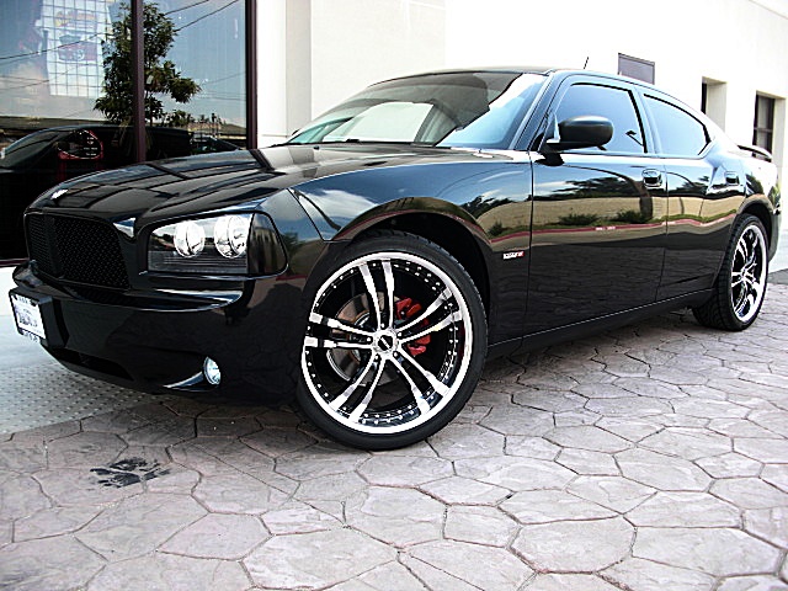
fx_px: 820
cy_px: 296
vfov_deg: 39.7
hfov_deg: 51.4
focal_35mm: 36
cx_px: 394
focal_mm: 6.3
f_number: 2.8
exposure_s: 1/100
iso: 50
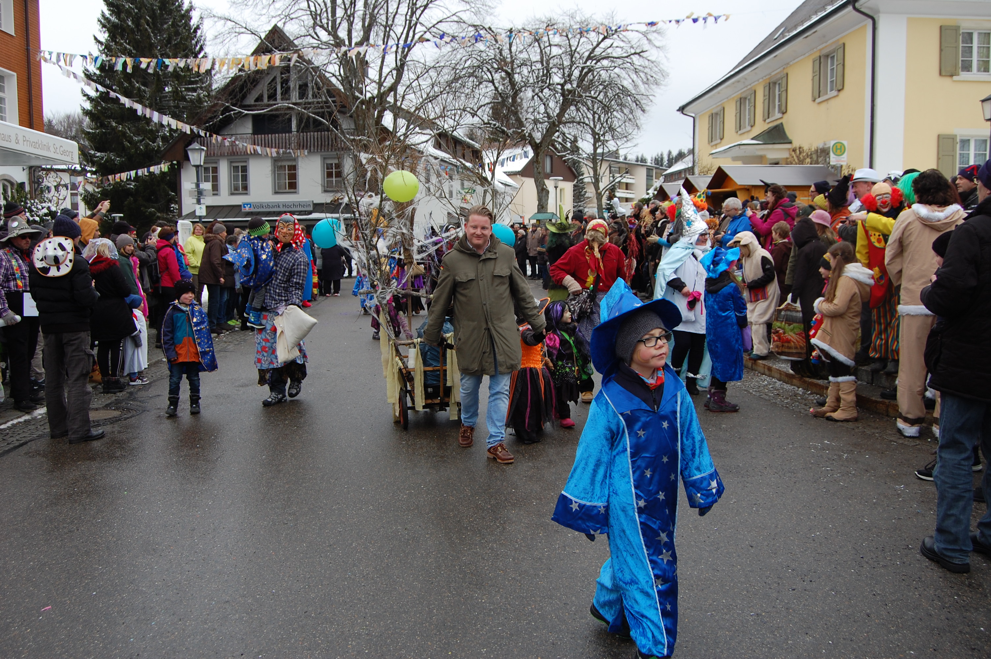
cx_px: 496
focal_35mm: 30
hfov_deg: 62.0
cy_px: 330
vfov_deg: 43.5
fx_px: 825
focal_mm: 20
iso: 200
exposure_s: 1/125
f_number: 5.6
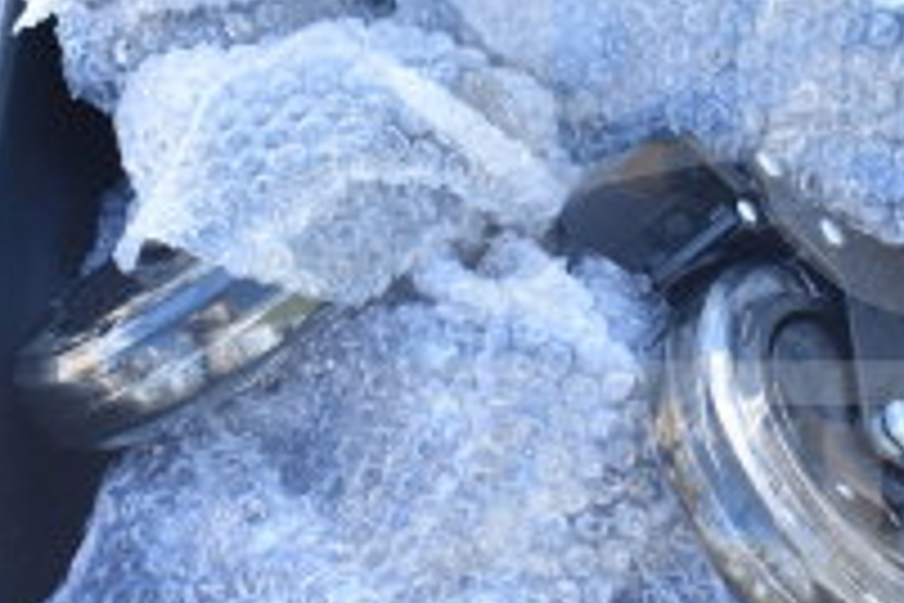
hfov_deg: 18.4
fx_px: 2737
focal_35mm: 109
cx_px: 846
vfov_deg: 12.6
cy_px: 218
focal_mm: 24
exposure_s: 1/125
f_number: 5.6
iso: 200
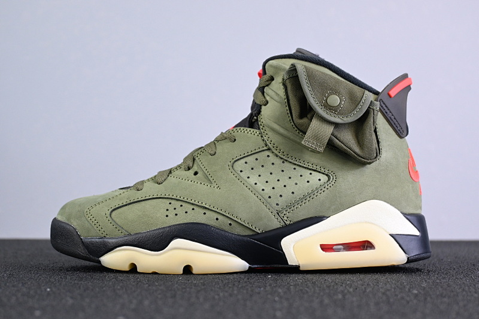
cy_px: 160
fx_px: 738
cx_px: 240
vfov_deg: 24.4
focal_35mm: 56
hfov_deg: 35.9
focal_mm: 37
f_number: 5.3
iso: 800
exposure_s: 1/125
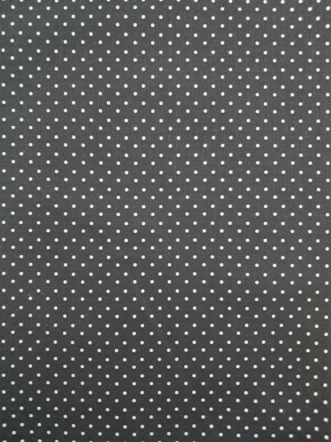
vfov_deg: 65.3
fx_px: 344
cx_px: 166
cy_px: 221
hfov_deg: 51.4
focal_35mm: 27
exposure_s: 1/50
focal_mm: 4
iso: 100
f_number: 1.8
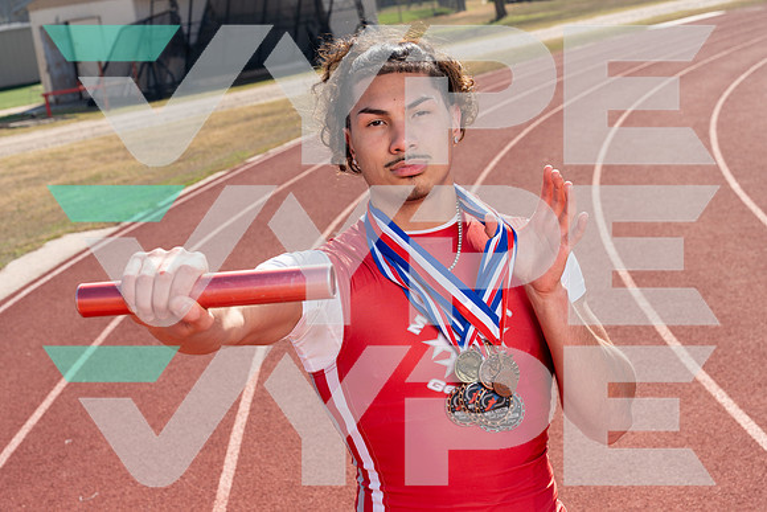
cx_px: 384
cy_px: 256
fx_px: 1449
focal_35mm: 68
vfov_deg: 20.0
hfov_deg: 29.6
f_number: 9
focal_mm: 68
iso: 125
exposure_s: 1/200
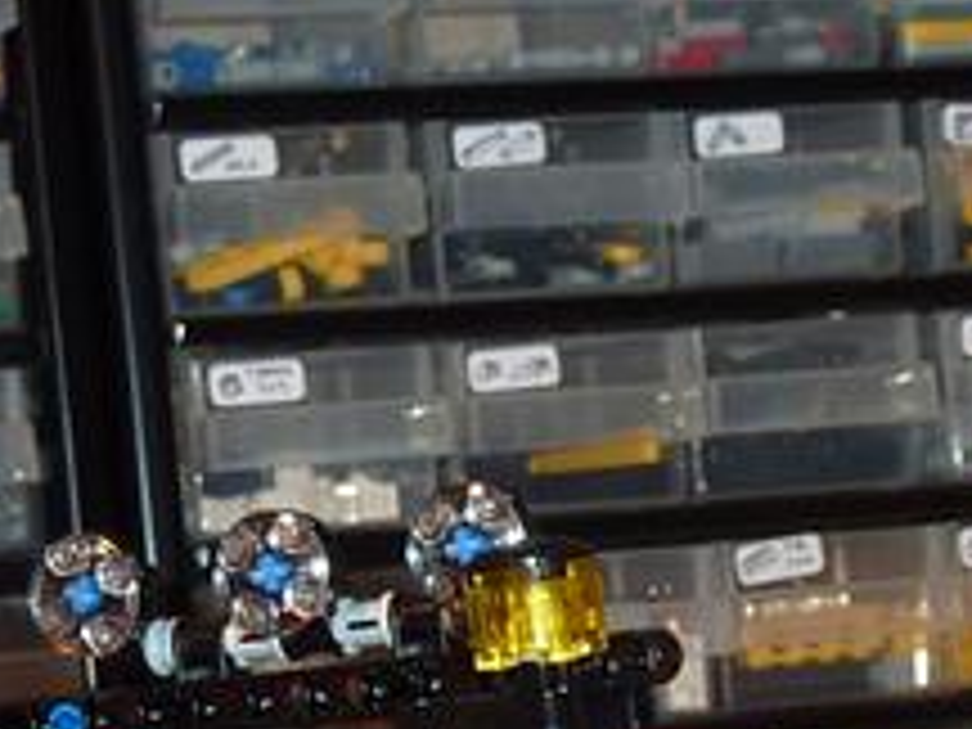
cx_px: 531
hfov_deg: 13.0
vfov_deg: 9.5
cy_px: 1076
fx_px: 4268
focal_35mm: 152
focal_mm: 5.3
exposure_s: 1/30
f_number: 3.5
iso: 100
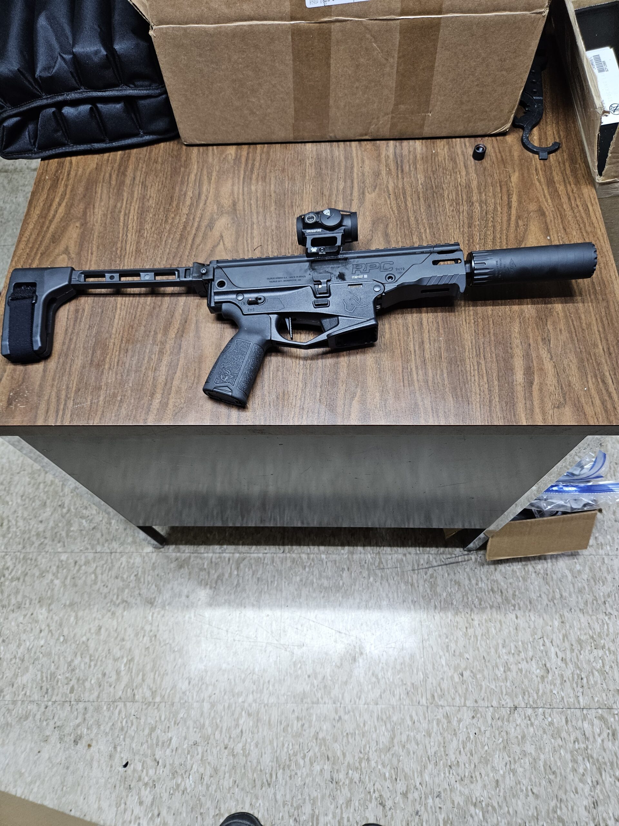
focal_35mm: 23
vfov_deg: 73.9
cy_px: 413
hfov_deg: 58.9
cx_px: 310
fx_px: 548
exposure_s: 1/120
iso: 320
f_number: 1.8
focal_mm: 5.4
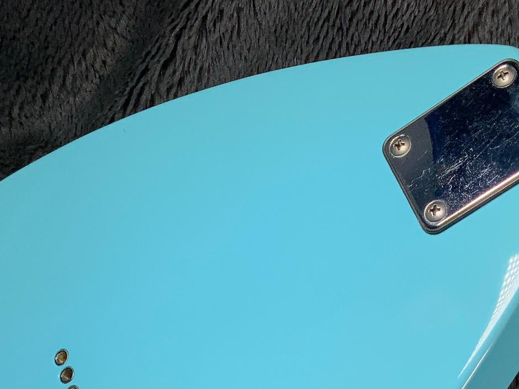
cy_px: 380
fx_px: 1184
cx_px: 322
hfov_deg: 24.7
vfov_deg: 18.2
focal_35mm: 79
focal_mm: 3
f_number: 1.8
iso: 16
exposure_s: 1/358
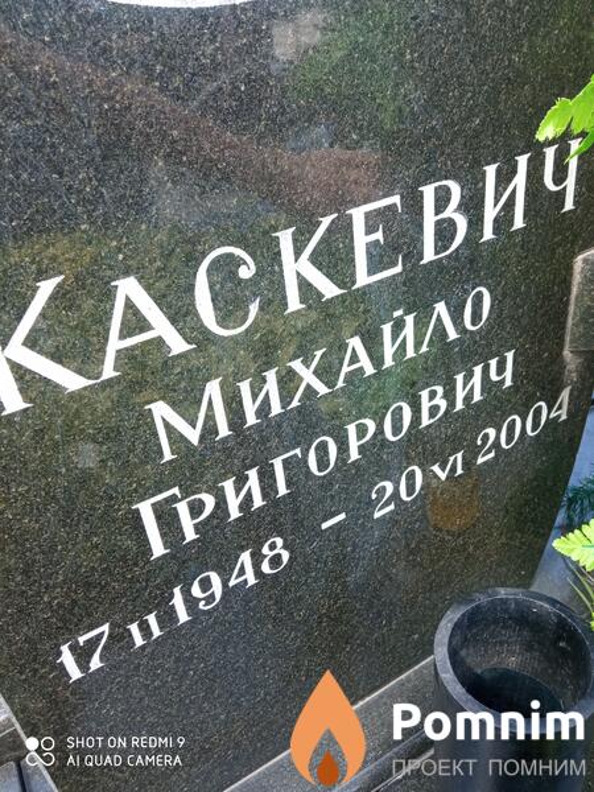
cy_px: 396
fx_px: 618
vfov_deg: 65.3
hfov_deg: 51.4
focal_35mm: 27
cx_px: 297
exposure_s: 1/100
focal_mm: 3.79
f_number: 2.2
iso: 120
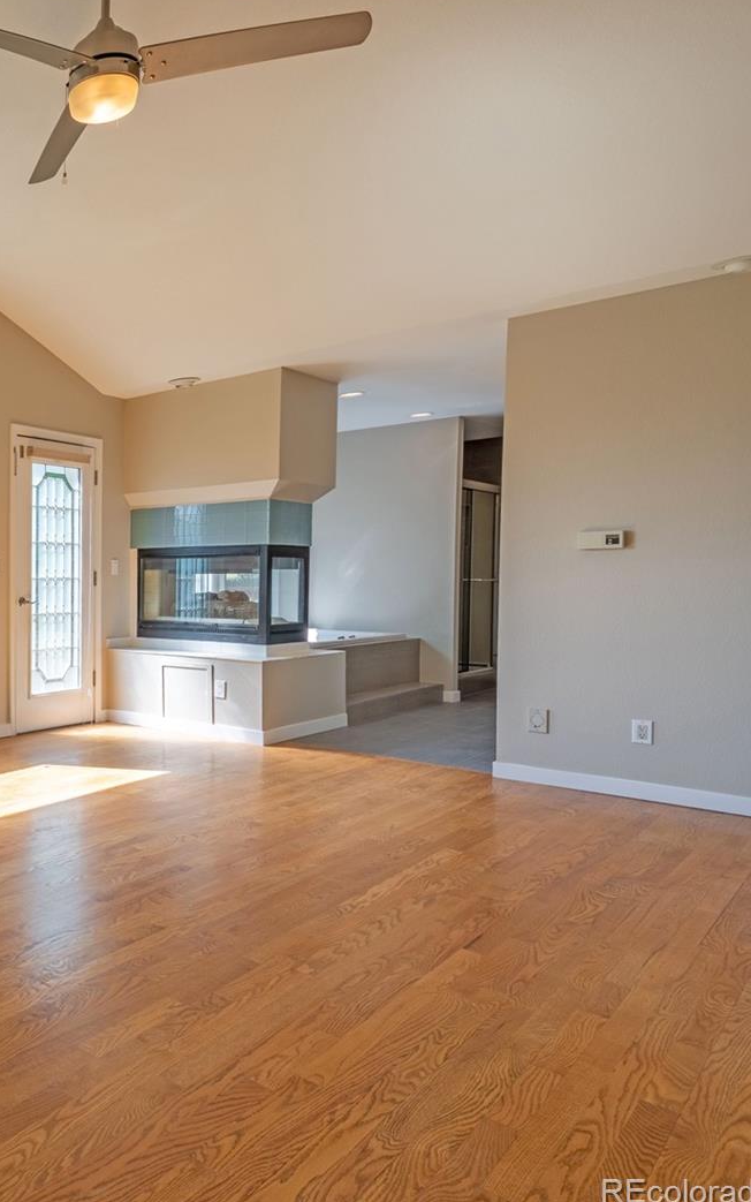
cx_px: -134
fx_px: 819
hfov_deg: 37.9
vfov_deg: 72.5
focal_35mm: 25
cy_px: 602
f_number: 8
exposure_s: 1/1000
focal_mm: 16
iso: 125
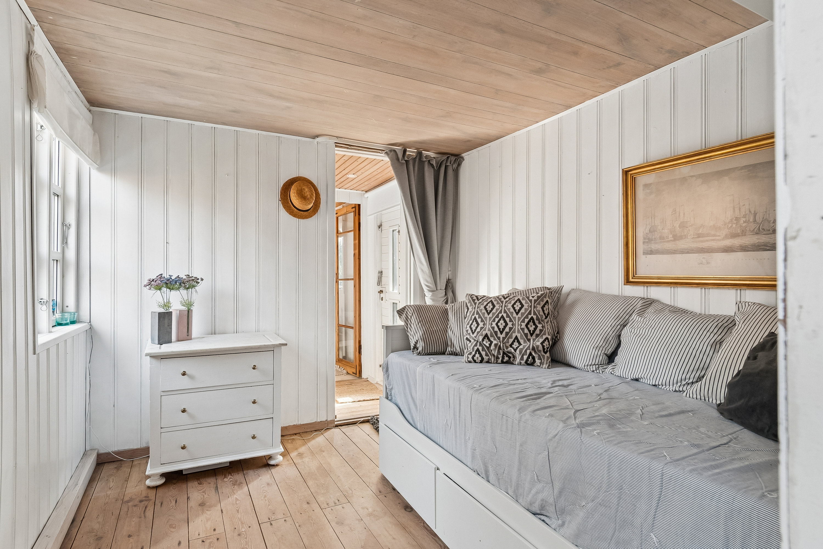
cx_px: 412
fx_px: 411
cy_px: 274
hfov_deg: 90.0
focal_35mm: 18
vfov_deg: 67.4
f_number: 10
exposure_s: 1/8
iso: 200
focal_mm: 12
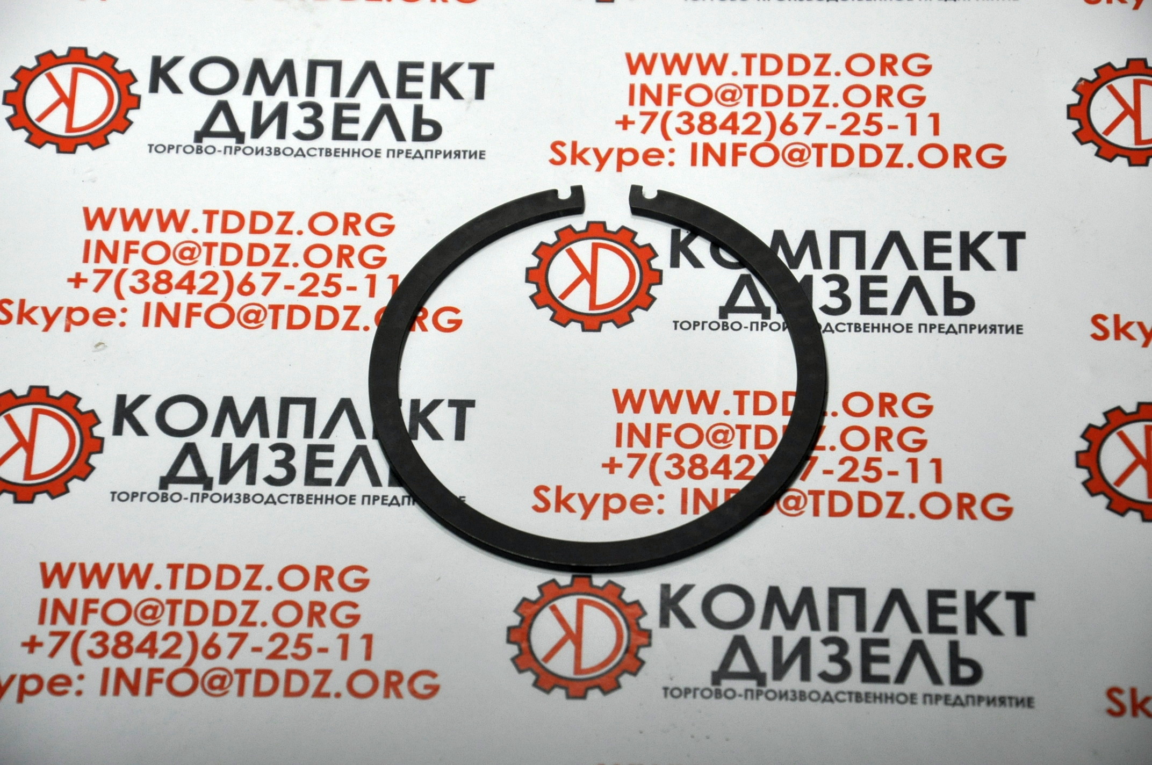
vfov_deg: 8.7
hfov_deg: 13.1
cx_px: 576
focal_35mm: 158
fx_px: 5034
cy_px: 382
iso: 800
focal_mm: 105
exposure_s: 1/250
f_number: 8
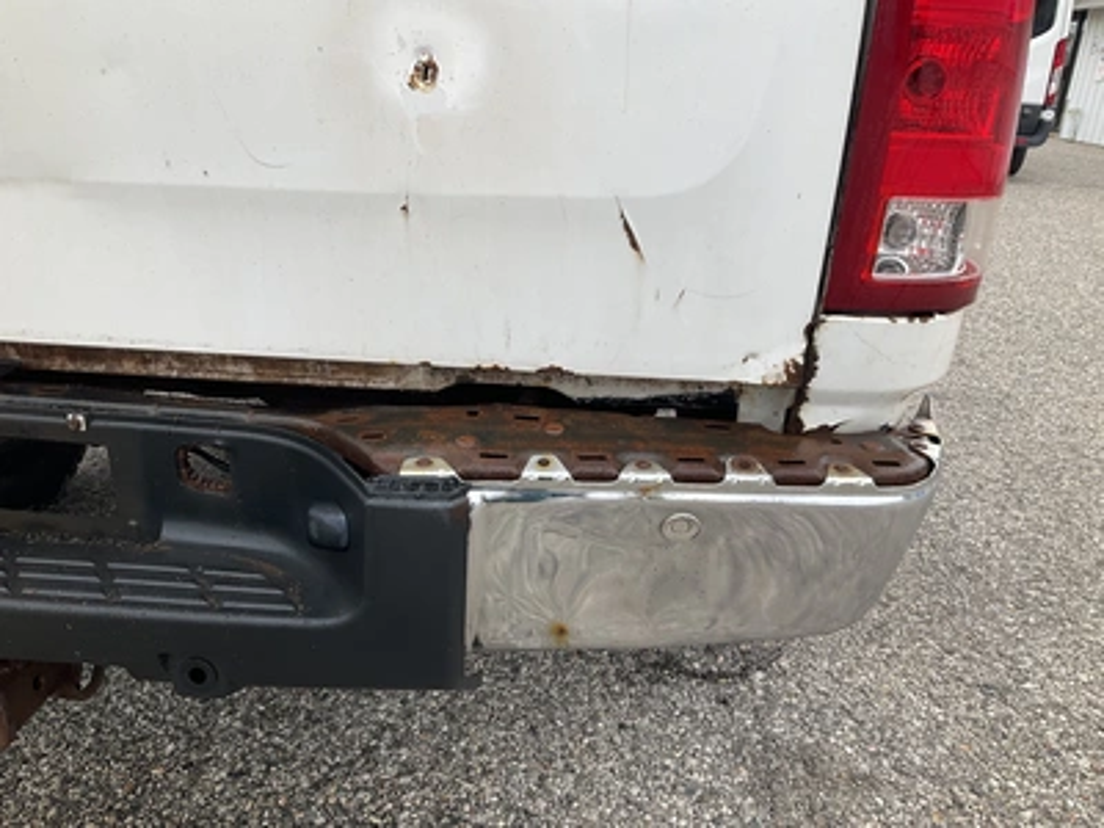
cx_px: 552
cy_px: 414
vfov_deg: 48.2
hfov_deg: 61.7
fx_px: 925
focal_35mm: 29
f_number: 1.8
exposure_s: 1/422
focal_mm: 3
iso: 25
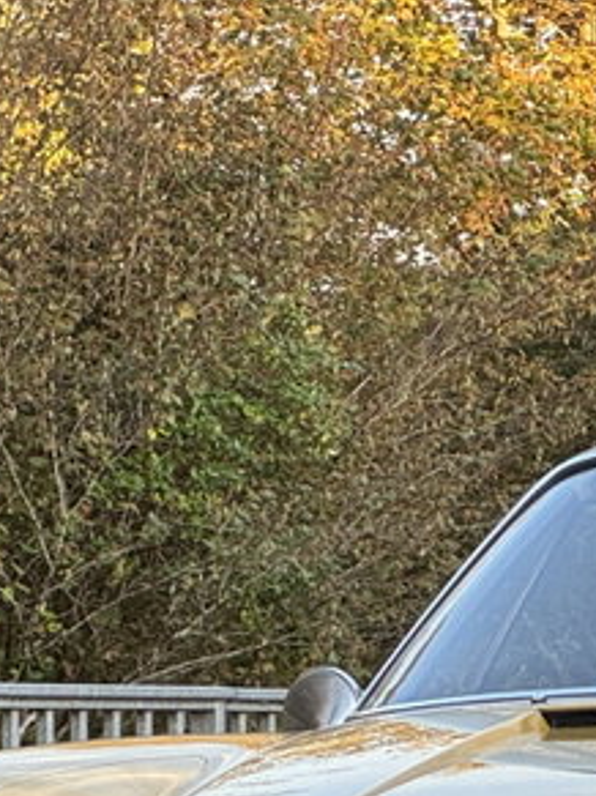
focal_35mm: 271
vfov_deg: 7.2
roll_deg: +0.1
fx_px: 6226
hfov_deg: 5.4
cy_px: 1048
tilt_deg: -3.1
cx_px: 790
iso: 80
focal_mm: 9
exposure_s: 1/99
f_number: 2.8
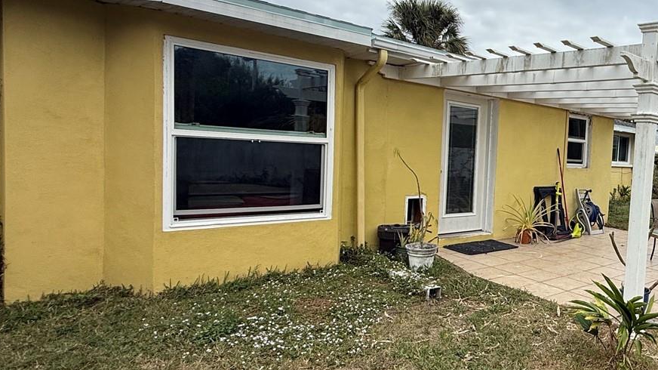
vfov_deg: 41.5
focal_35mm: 28
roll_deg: -3.5
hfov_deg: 58.1
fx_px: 488
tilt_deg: -2.4
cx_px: 592
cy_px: 187
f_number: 2.2
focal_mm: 2.22
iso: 50
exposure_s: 1/1656
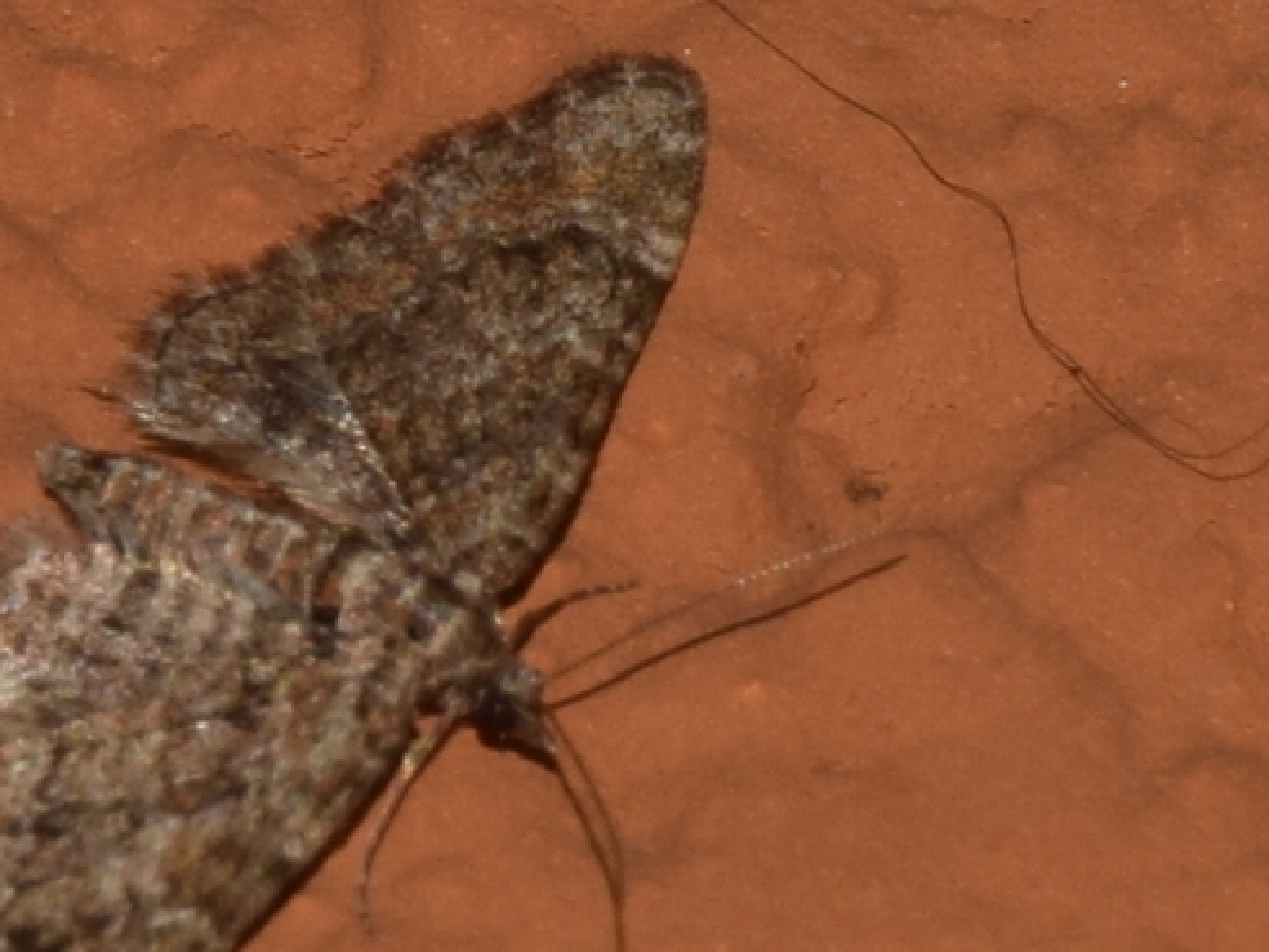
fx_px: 10301
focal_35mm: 281
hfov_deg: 7.0
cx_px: 282
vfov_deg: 5.3
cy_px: 560
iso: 100
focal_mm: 100
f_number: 16
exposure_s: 1/200
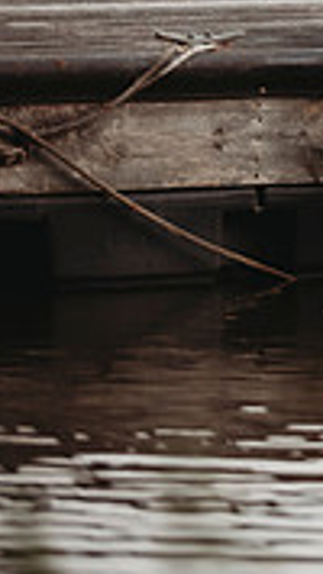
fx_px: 5288
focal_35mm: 347
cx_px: 905
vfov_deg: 6.2
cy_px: 15
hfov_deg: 3.4
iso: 200
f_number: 2.8
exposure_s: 1/250
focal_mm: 98
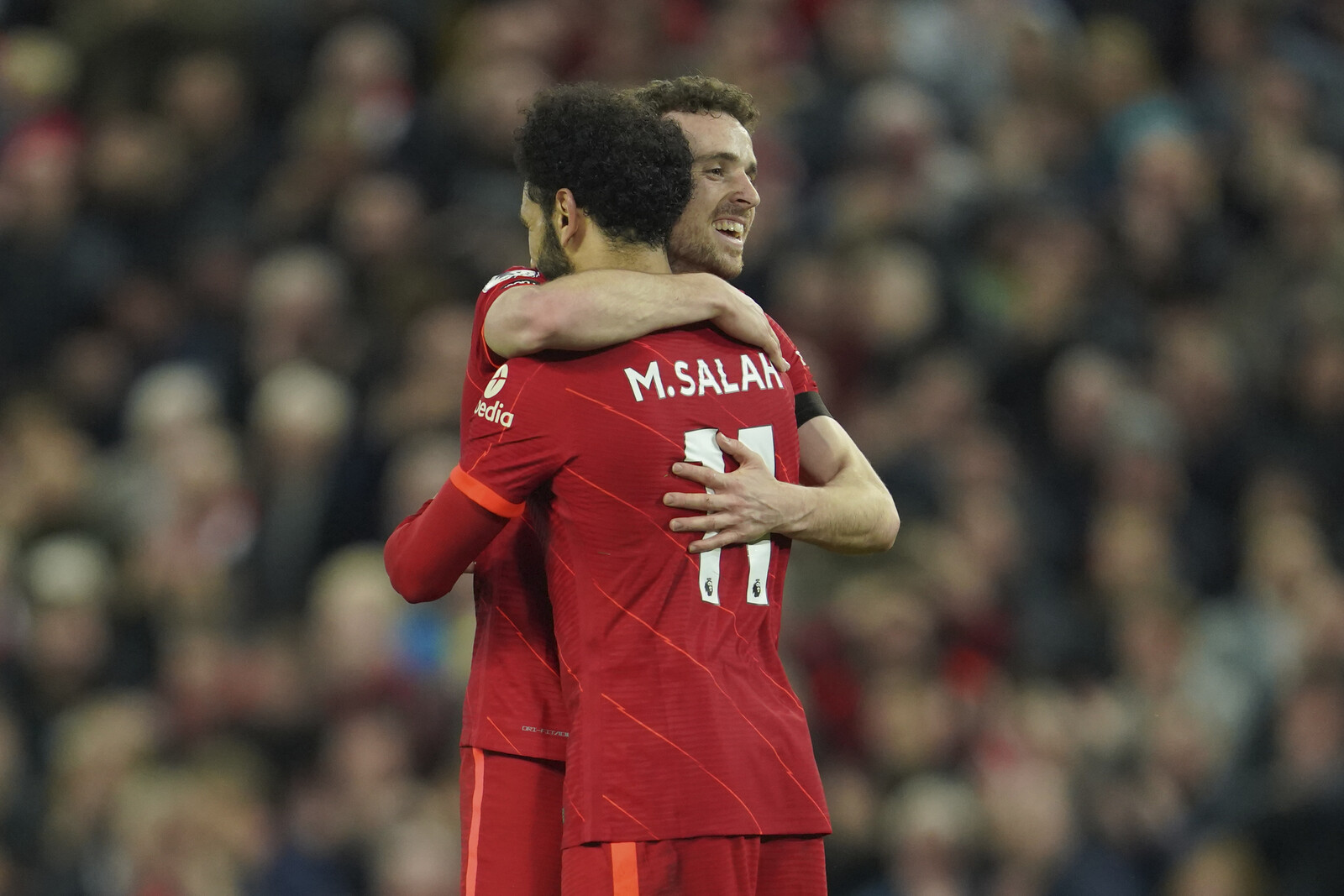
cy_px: 448
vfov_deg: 3.4
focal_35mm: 400
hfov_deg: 5.2
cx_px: 672
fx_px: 14934
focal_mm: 400
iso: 4000
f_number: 2.8
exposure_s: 1/2500
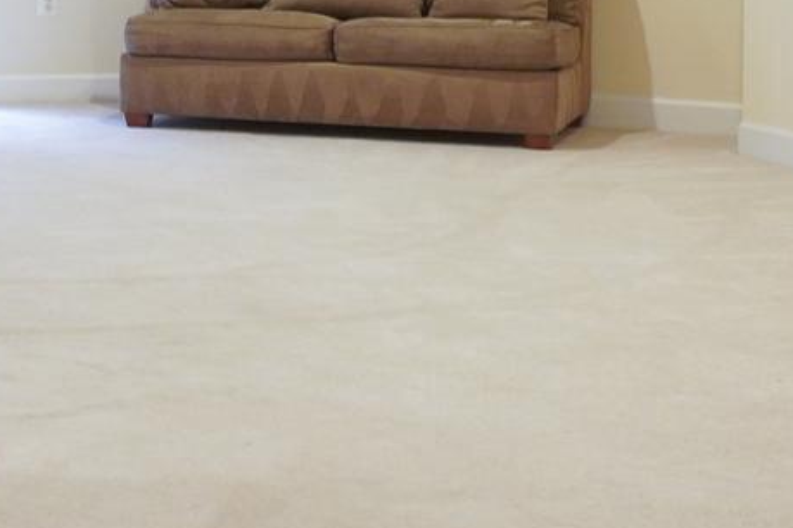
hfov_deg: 18.3
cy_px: 282
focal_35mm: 107
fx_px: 2357
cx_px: -104
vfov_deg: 12.8
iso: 800
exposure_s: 1/6
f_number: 7.1
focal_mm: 16
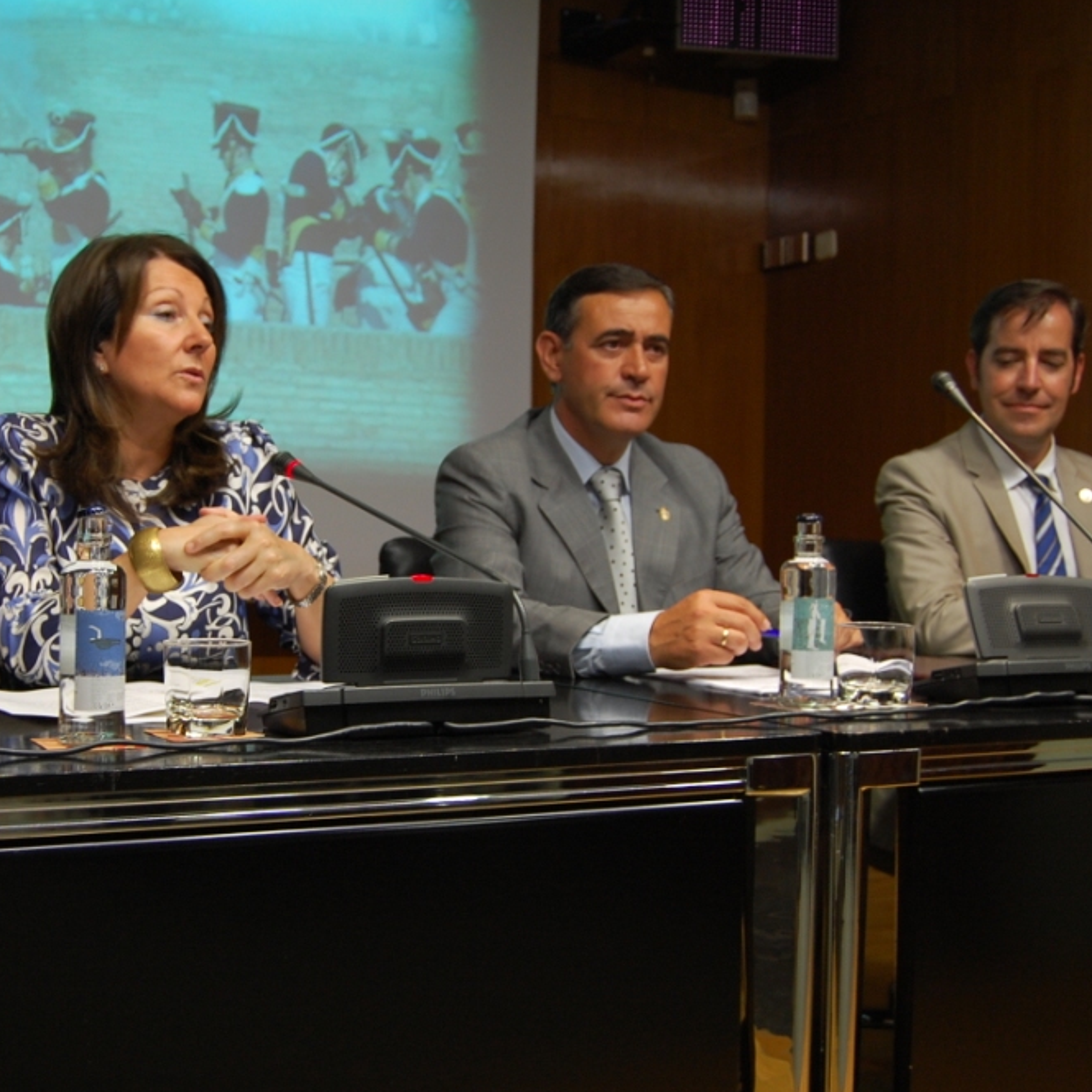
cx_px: 377
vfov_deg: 33.4
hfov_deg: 33.1
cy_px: 550
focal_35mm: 51
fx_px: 1820
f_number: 4.2
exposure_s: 1/40
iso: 400
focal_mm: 26
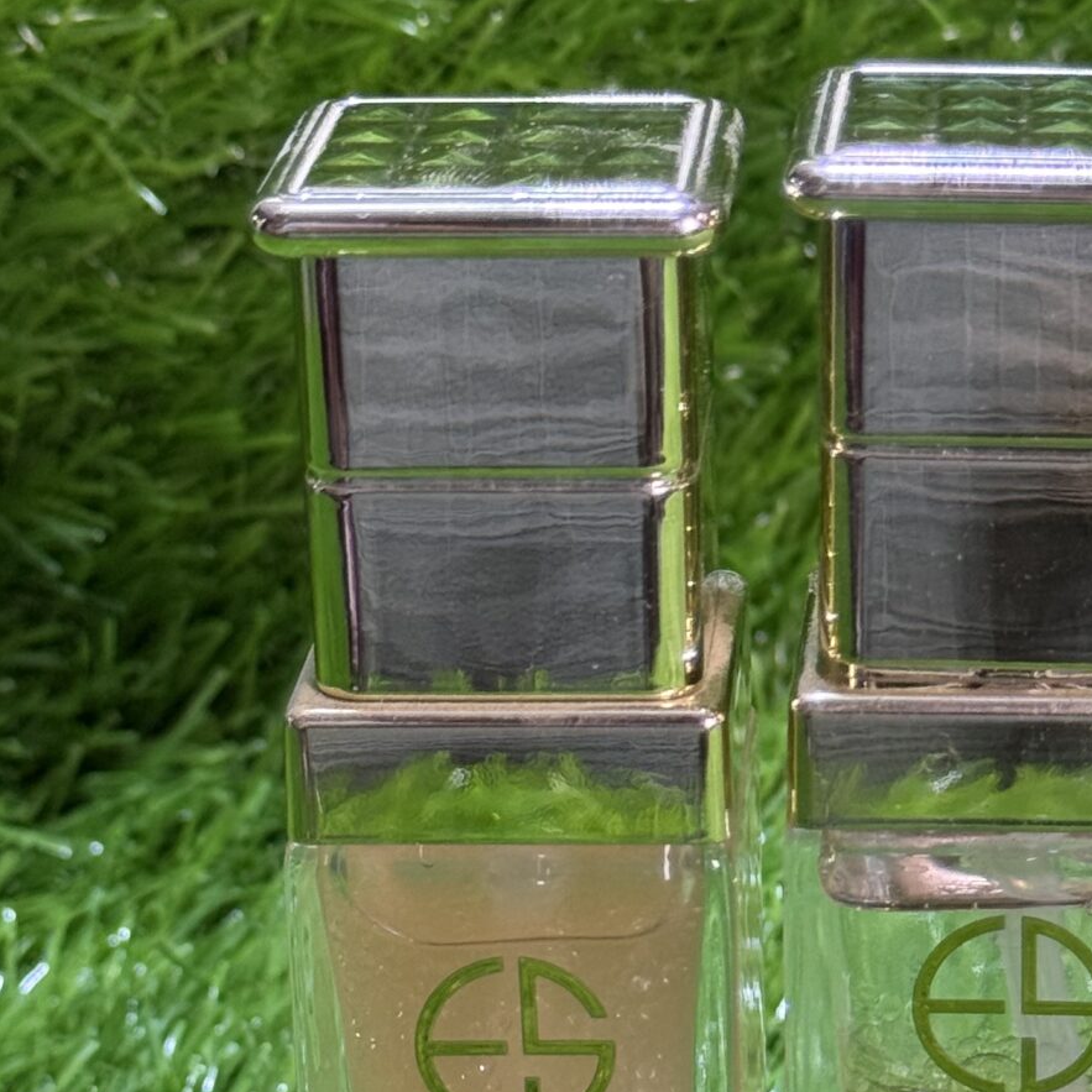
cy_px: 749
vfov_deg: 14.2
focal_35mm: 123
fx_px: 4390
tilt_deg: -22.3
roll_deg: +1.9
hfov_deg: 14.1
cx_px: 848
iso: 160
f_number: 1.78
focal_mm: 6.76
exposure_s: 1/100
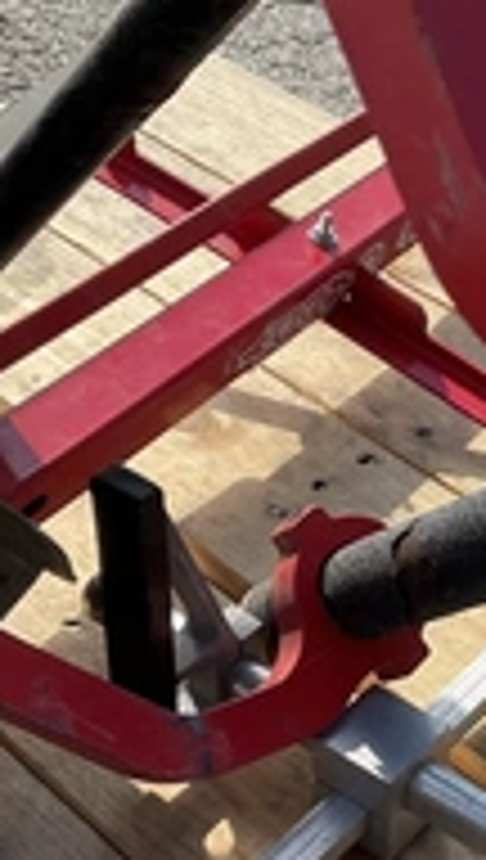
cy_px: 603
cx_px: 472
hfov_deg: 17.9
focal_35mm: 66
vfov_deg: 31.5
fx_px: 1506
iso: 25
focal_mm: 3
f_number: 1.8
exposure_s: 1/912
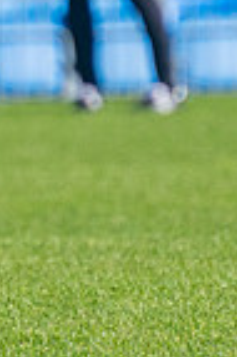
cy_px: -105
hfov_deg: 0.8
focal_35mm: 1798
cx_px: -499
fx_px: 17797
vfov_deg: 1.1
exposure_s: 1/2500
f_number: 4
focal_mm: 240
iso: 400
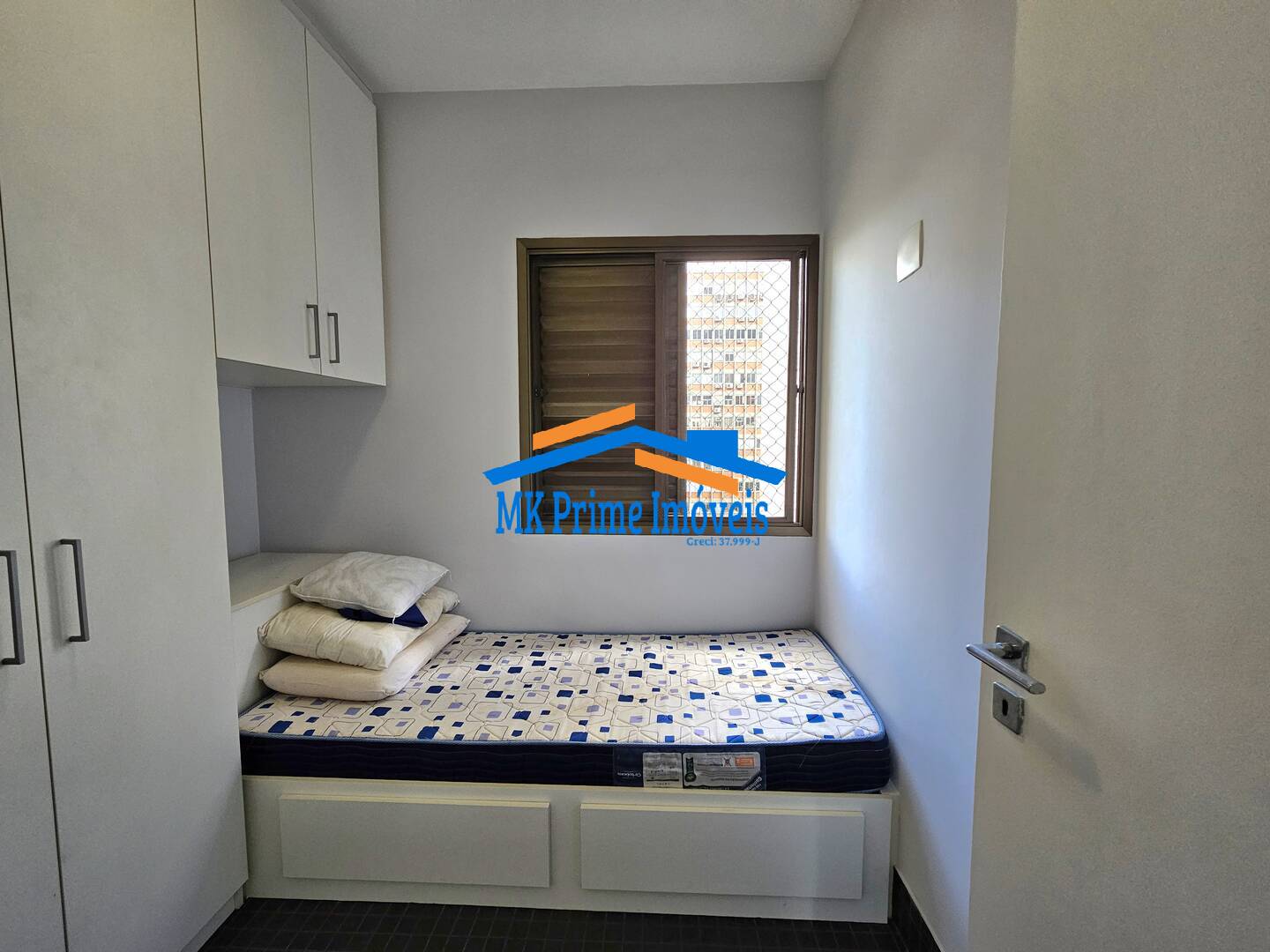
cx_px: 635
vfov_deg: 89.9
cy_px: 476
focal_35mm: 13
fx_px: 477
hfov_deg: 106.2
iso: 125
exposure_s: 1/60.2
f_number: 2.2
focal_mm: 2.2
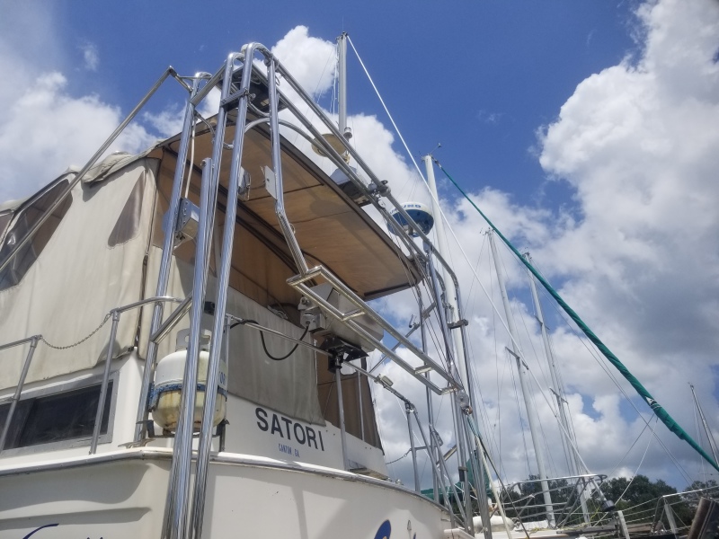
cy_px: 270
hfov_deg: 67.3
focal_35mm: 26
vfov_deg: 53.1
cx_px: 360
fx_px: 540
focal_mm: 4.25
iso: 50
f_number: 1.7
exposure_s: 1/4208
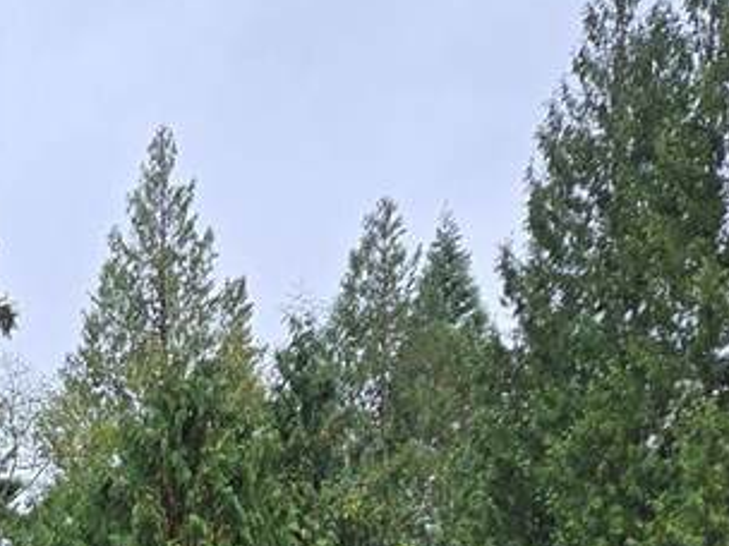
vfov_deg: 13.4
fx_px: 2043
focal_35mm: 97
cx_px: -295
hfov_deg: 18.4
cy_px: 1042
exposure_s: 1/180
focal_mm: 5.4
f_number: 1.8
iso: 32
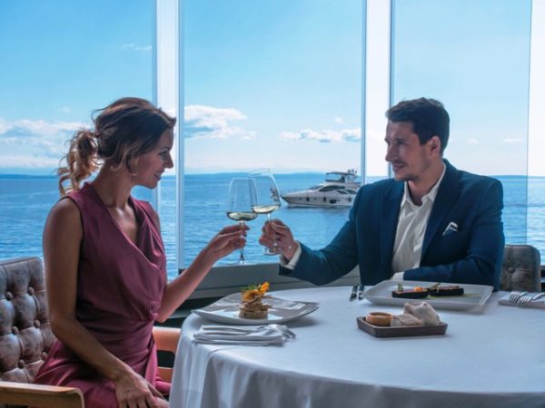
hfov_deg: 38.2
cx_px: 272
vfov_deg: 29.1
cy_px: 204
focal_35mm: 50
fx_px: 787
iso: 200
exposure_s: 1/320
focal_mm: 25
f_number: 9
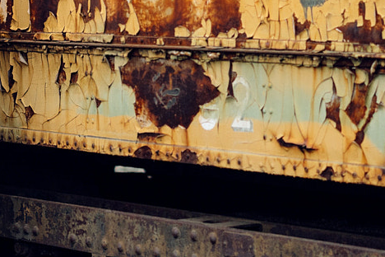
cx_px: 9
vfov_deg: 8.0
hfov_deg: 11.9
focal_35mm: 171
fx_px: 1829
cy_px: 120
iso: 100
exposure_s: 1/320
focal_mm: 50
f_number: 2
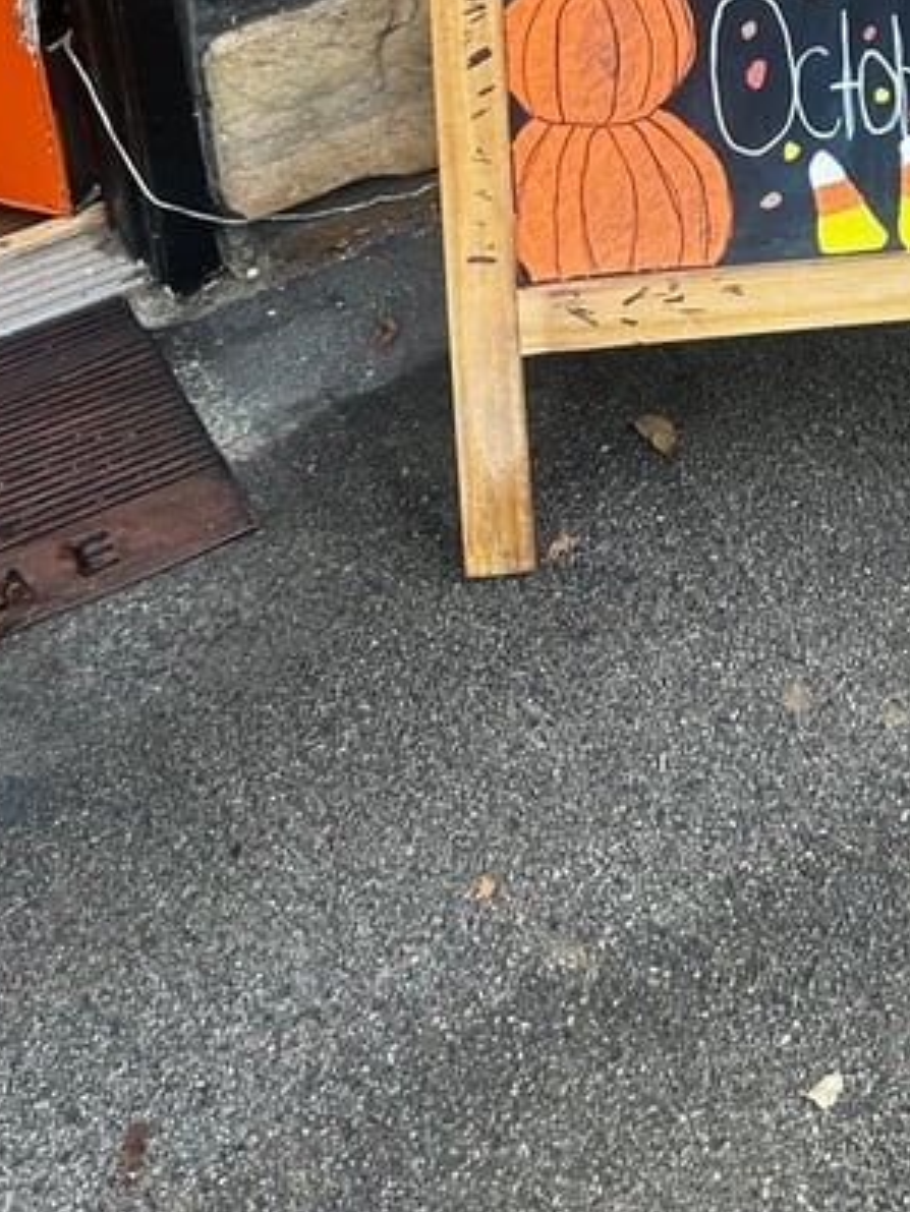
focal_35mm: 67
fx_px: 2347
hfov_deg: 21.0
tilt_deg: -20.5
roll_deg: +1.3
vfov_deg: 25.2
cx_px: 980
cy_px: -348
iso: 50
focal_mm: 5.7
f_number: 1.5
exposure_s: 1/121
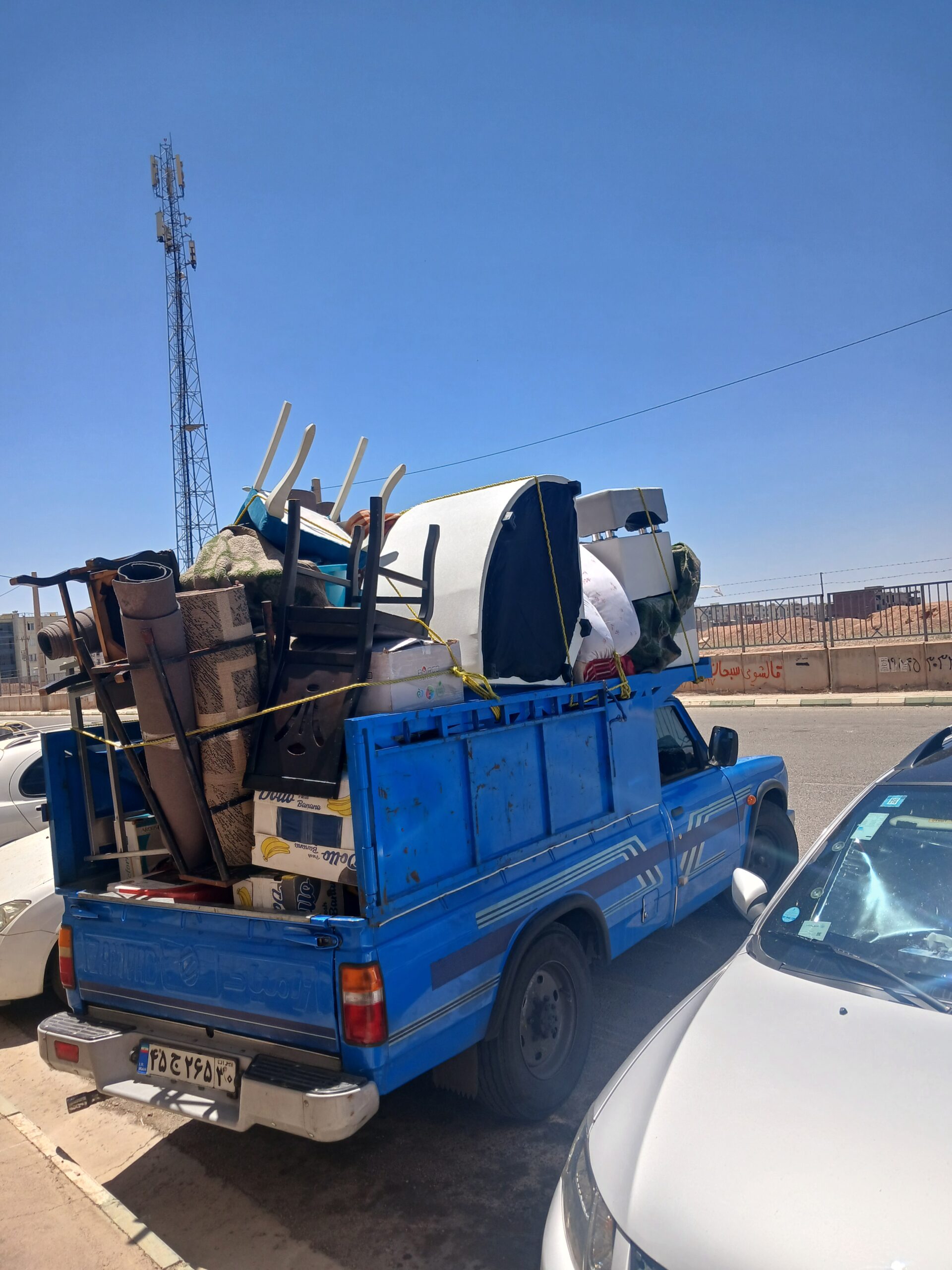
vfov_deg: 65.3
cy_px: 635
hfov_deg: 51.4
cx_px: 476
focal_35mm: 27
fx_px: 990
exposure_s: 1/811
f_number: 1.8
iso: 20
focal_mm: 4
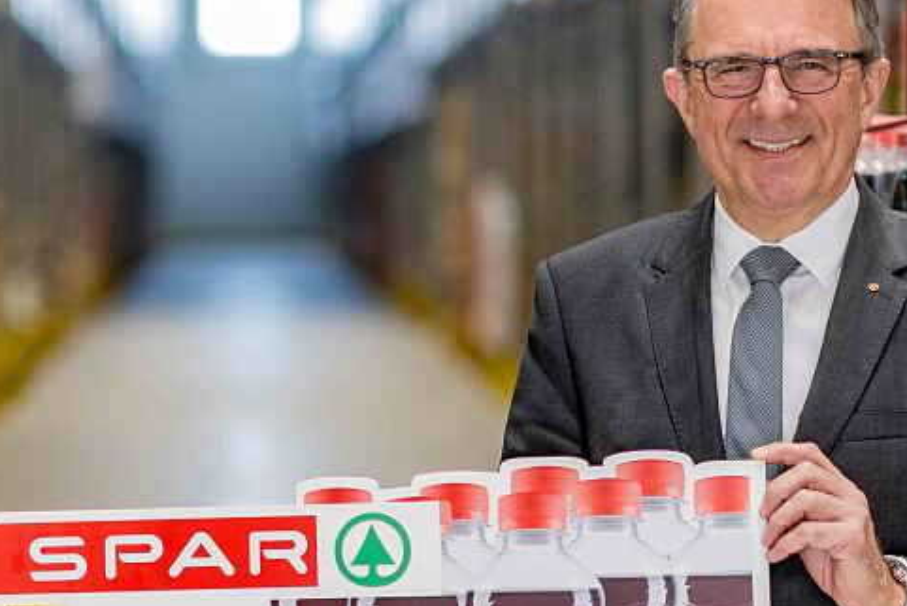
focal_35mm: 219
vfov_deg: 6.3
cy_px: 398
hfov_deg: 9.4
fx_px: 5519
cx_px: 190
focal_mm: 85
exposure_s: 1/100
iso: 800
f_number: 2
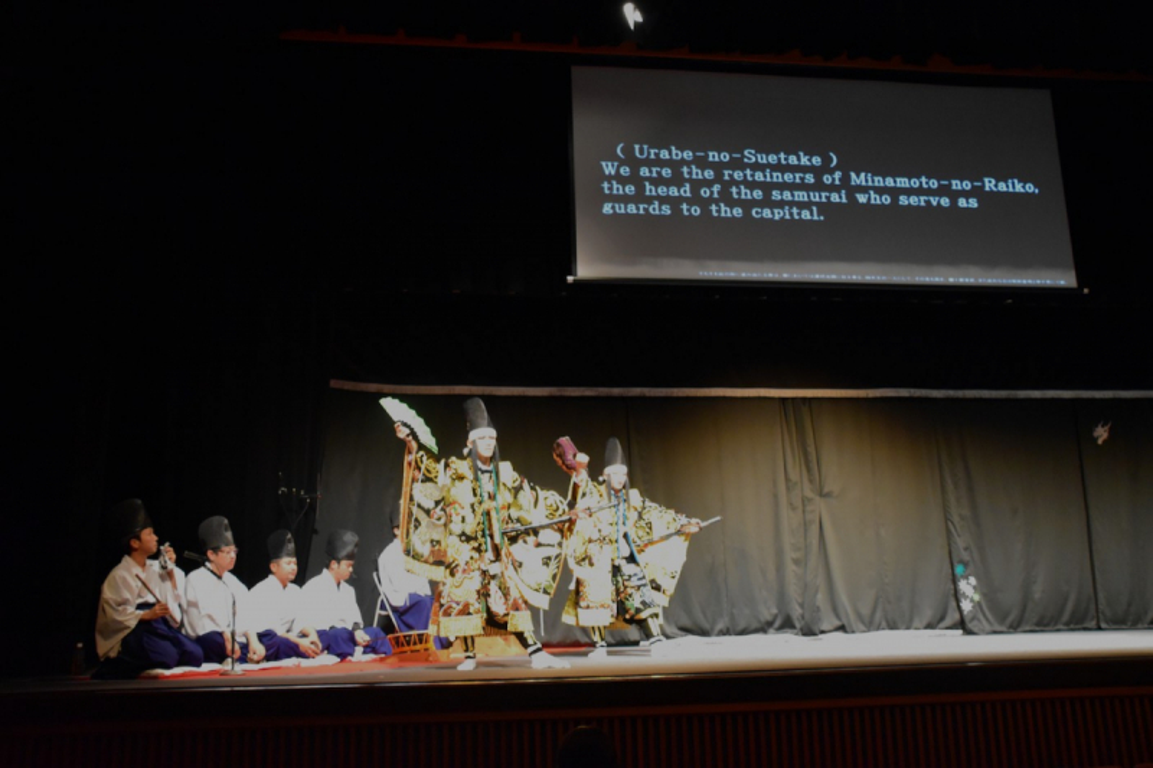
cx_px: 576
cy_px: 384
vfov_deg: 40.0
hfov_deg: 57.2
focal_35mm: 33
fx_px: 1057
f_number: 3.5
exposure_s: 1/60
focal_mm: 22
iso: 4000
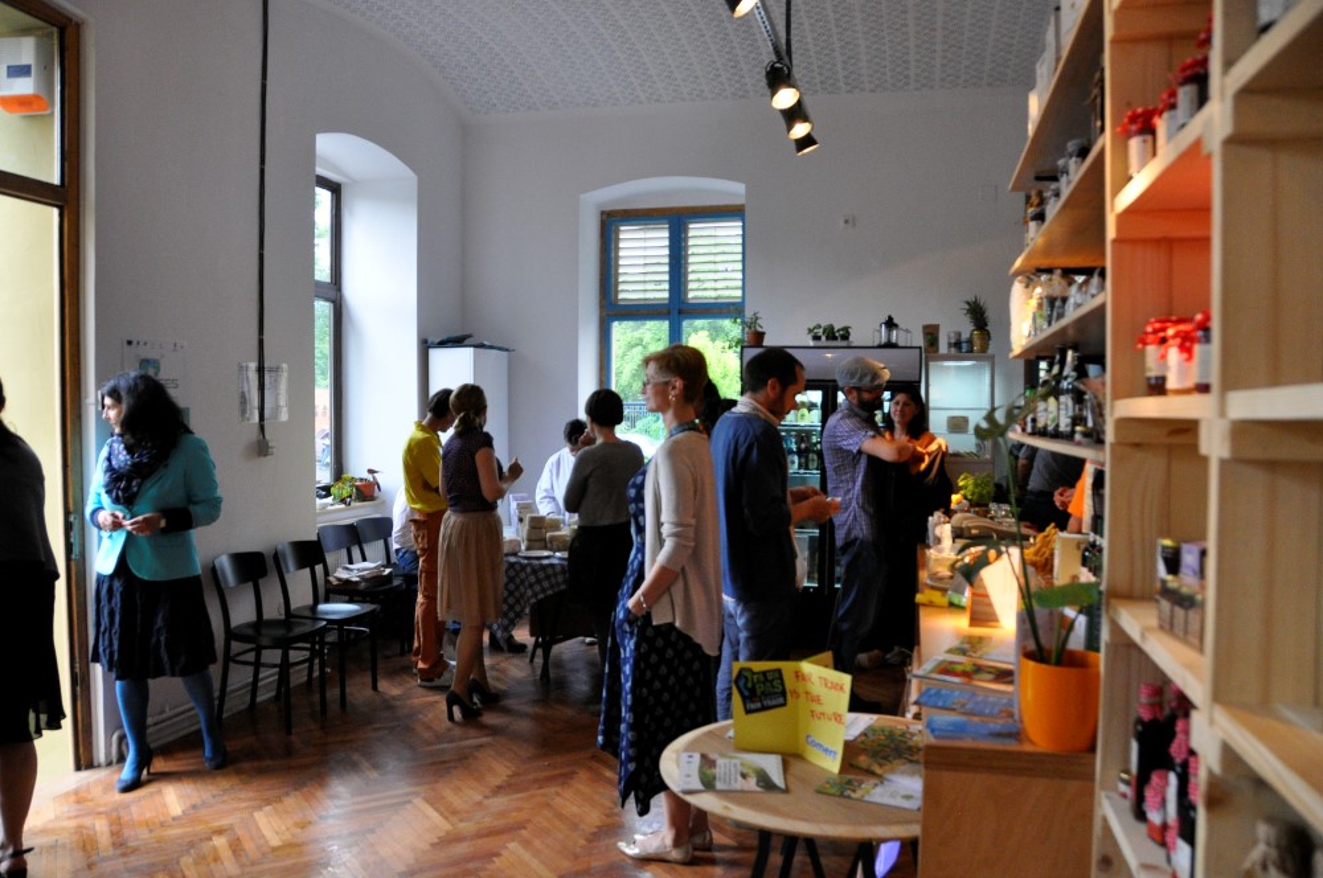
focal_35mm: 27
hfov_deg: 67.4
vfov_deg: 47.8
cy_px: 439
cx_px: 662
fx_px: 991
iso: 1600
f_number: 4.5
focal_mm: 18
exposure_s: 1/80
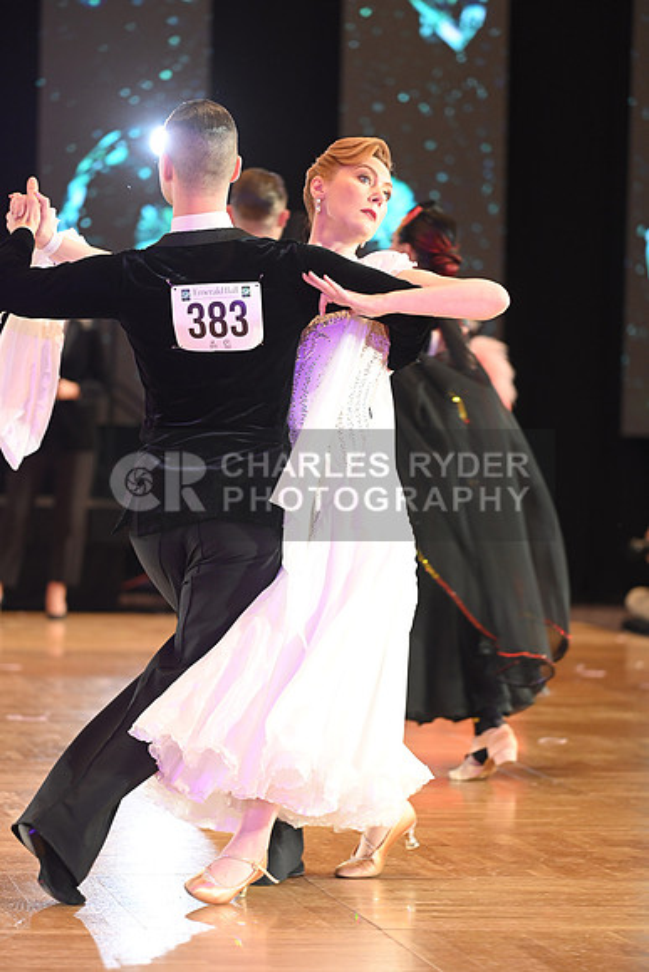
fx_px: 4459
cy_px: 486
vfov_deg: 12.4
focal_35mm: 165
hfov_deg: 8.3
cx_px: 324
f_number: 4.5
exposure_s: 1/200
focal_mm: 165
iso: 1250
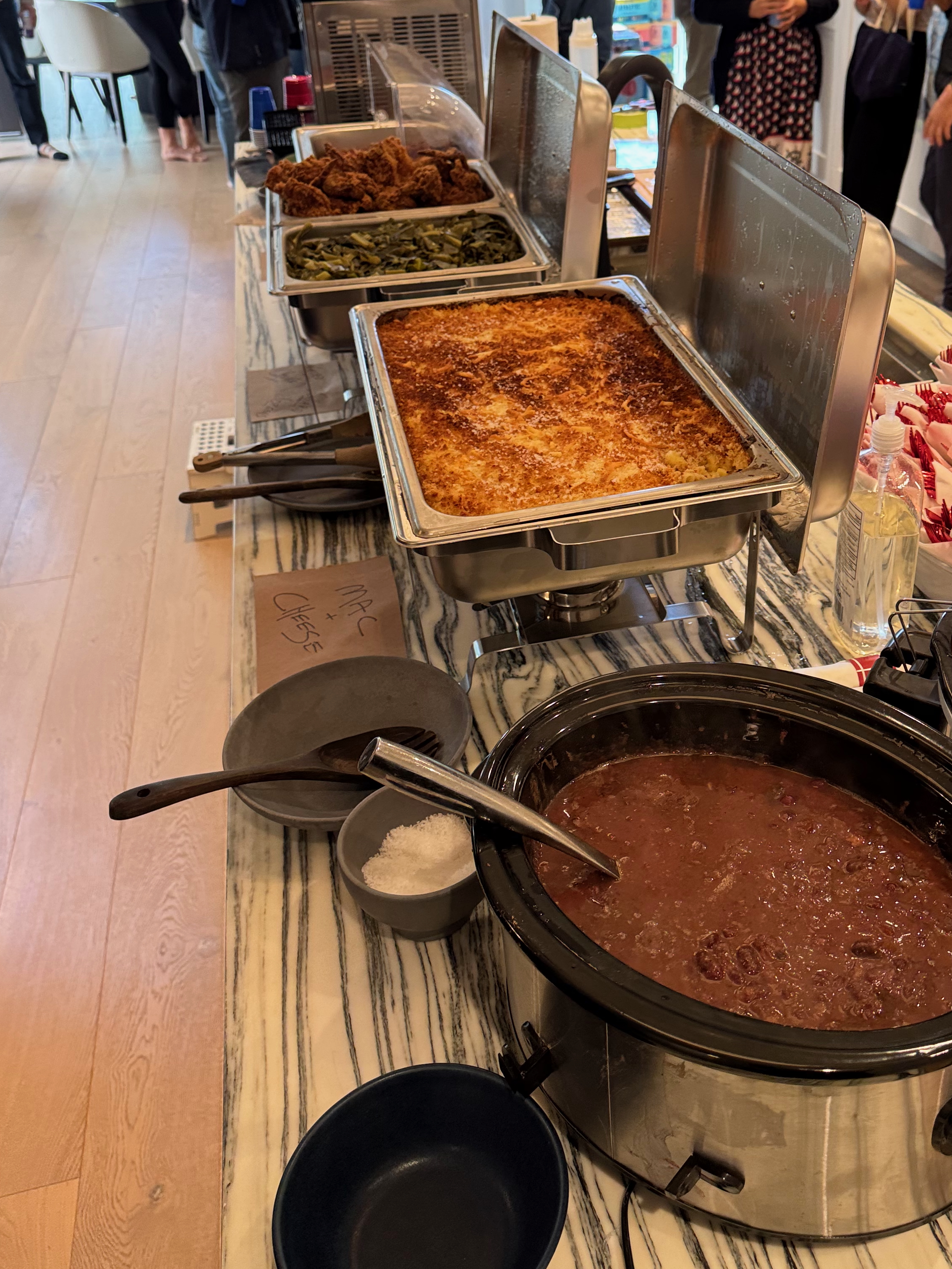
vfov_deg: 56.3
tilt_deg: -29.3
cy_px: 500
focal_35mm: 32
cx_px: 609
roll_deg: +1.4
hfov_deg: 43.7
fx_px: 1173
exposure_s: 1/120
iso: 200
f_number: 1.78
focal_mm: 6.76
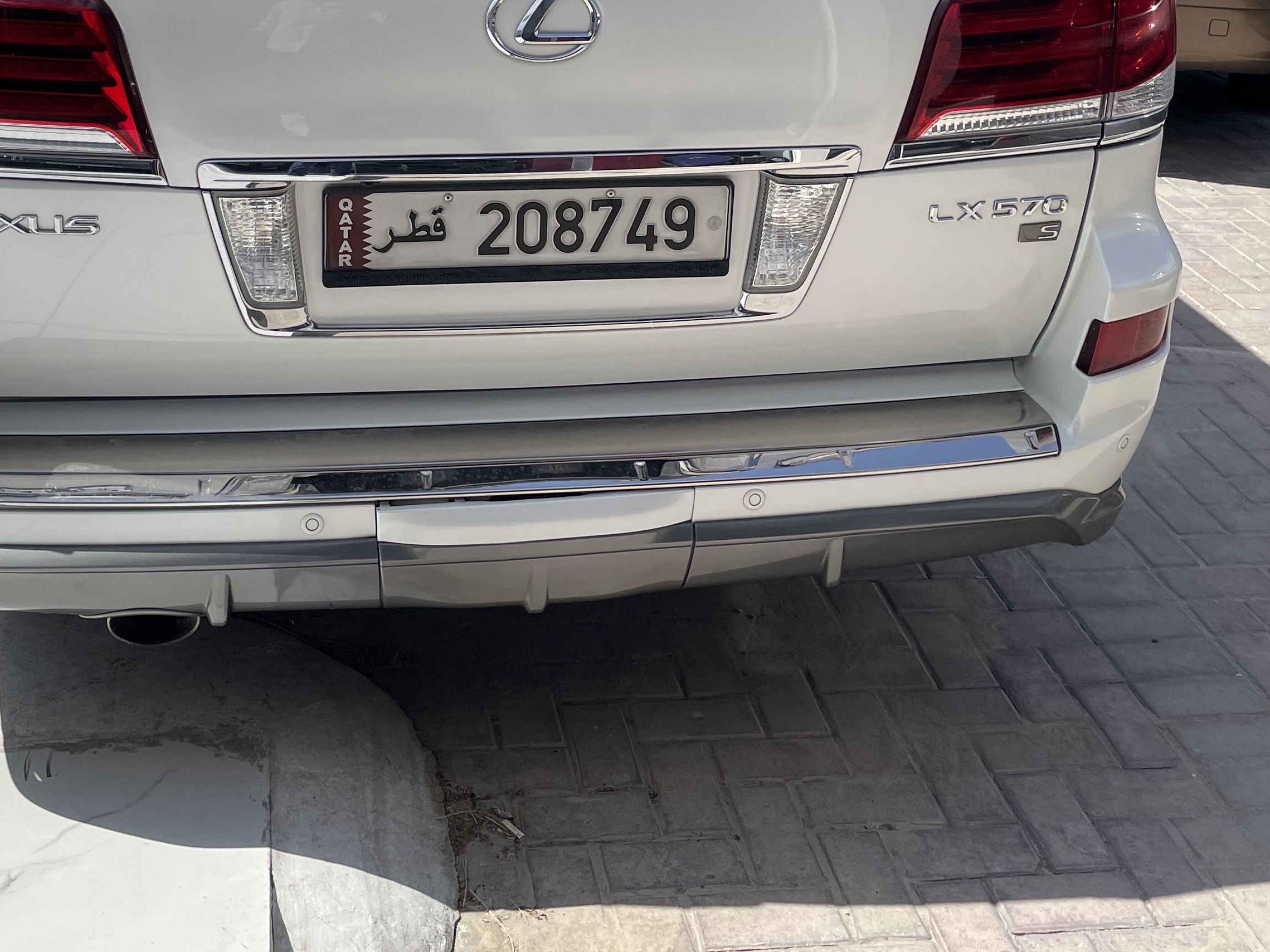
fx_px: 1688
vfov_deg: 30.4
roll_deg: +1.3
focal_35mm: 46
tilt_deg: -16.4
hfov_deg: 40.9
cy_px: 129
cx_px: 463
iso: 32
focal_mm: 4.2
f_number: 1.6
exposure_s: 1/4651
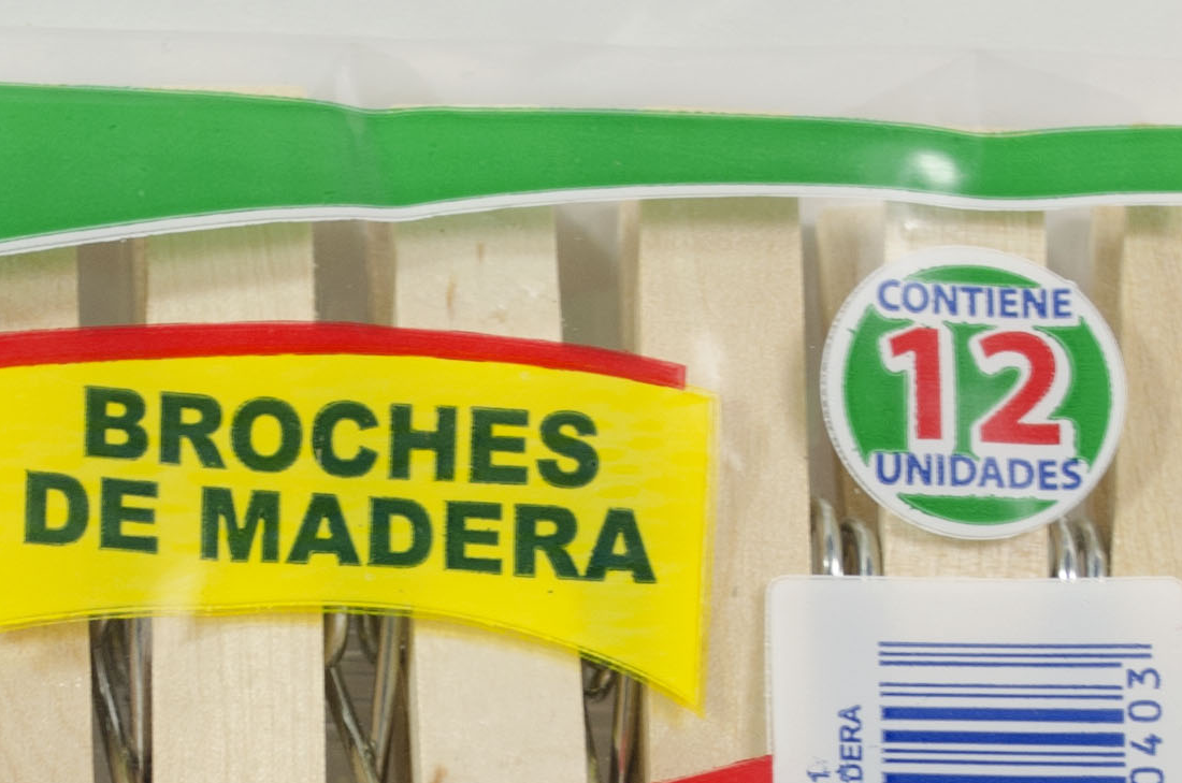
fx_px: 7046
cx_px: 307
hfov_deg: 9.6
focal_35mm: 215
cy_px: 679
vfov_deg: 6.4
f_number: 5.6
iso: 100
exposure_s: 1/6
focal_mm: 32
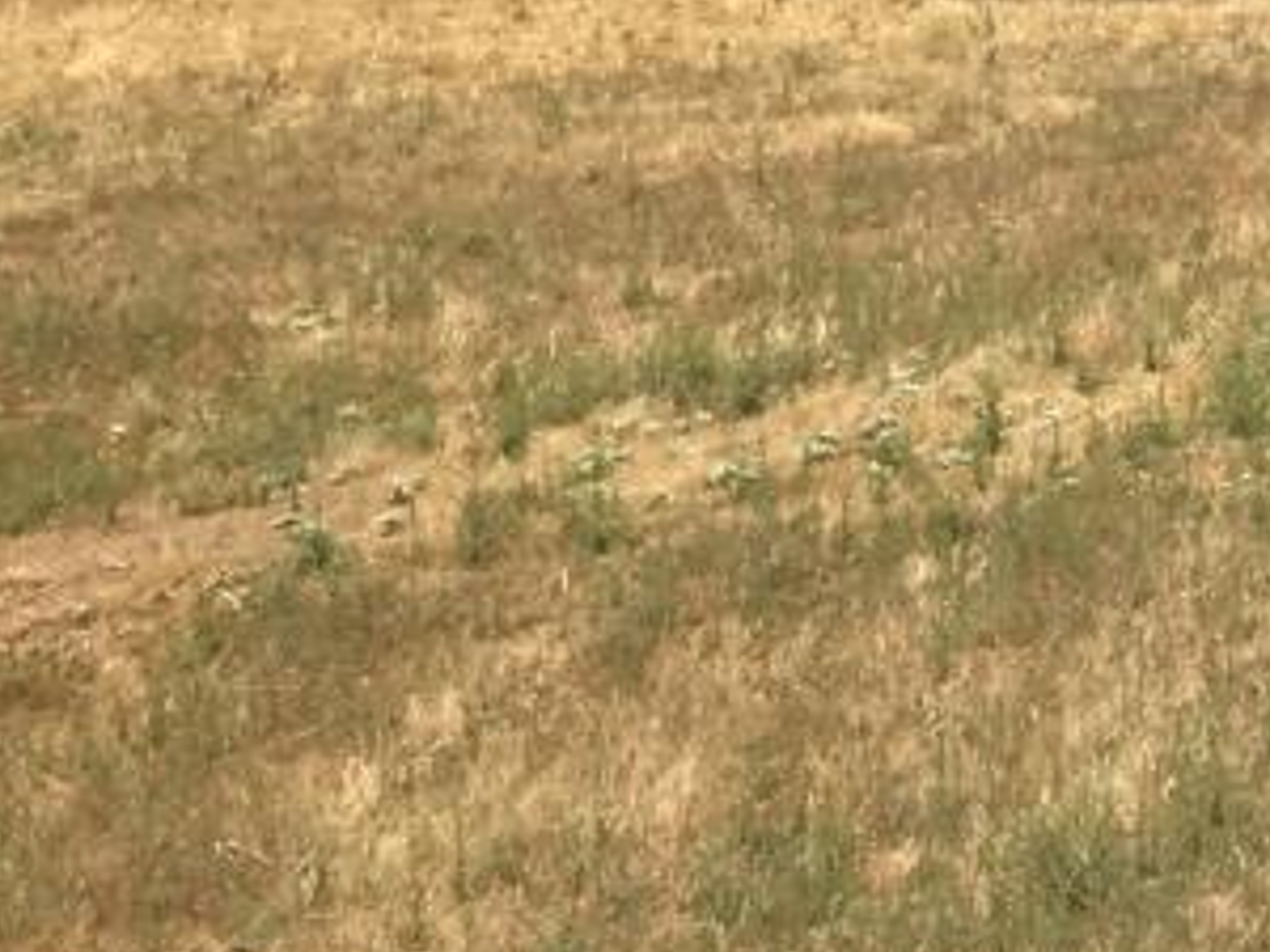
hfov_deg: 12.2
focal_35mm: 145
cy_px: -1081
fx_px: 5320
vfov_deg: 9.4
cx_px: 2460
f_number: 2.2
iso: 25
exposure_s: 1/2564
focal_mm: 4.15
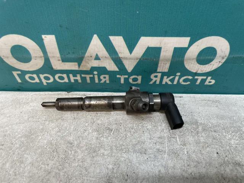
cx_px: 122
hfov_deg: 67.3
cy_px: 92
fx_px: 183
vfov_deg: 53.1
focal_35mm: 26
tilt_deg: -46.0
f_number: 1.6
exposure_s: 1/100
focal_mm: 4.2
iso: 125
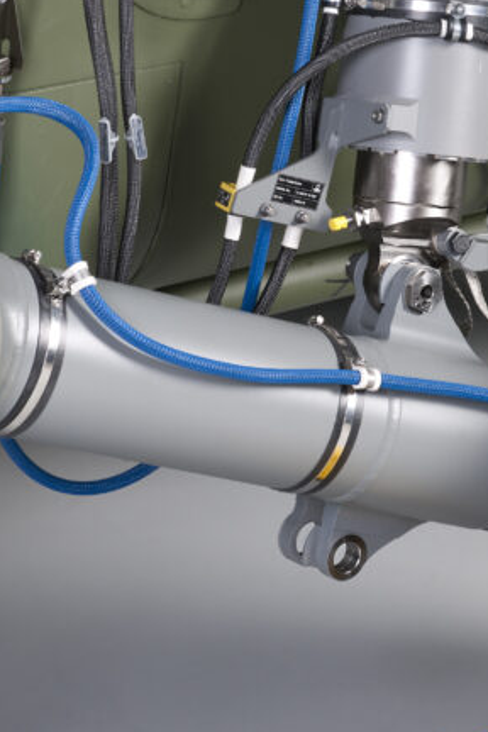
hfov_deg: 8.3
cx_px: 374
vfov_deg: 12.3
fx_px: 3375
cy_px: 154
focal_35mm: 166
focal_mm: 70
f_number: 11
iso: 200
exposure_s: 1/200
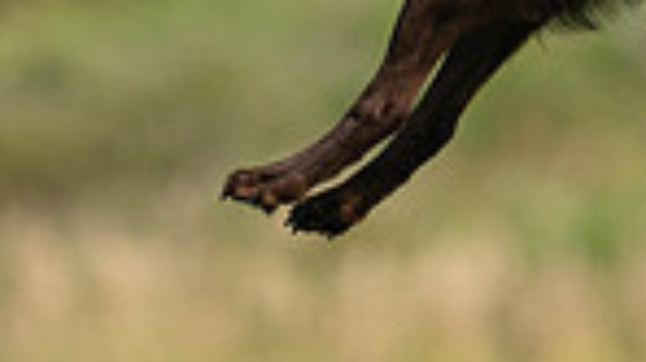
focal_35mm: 2124
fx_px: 36356
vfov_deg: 0.6
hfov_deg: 1.0
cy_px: -329
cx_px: 397
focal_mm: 518
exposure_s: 1/4000
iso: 1000
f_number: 6.3
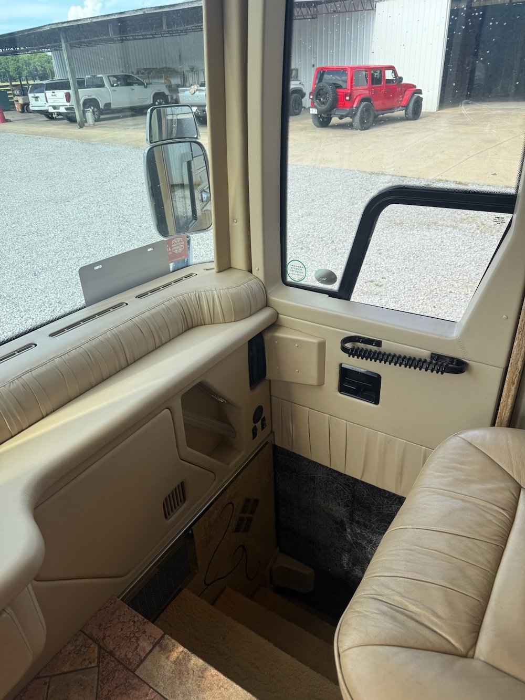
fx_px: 485
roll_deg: +2.9
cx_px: 262
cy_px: 350
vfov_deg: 71.6
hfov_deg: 56.8
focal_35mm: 24
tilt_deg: -26.6
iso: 80
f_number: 1.78
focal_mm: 6.76
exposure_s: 1/1292
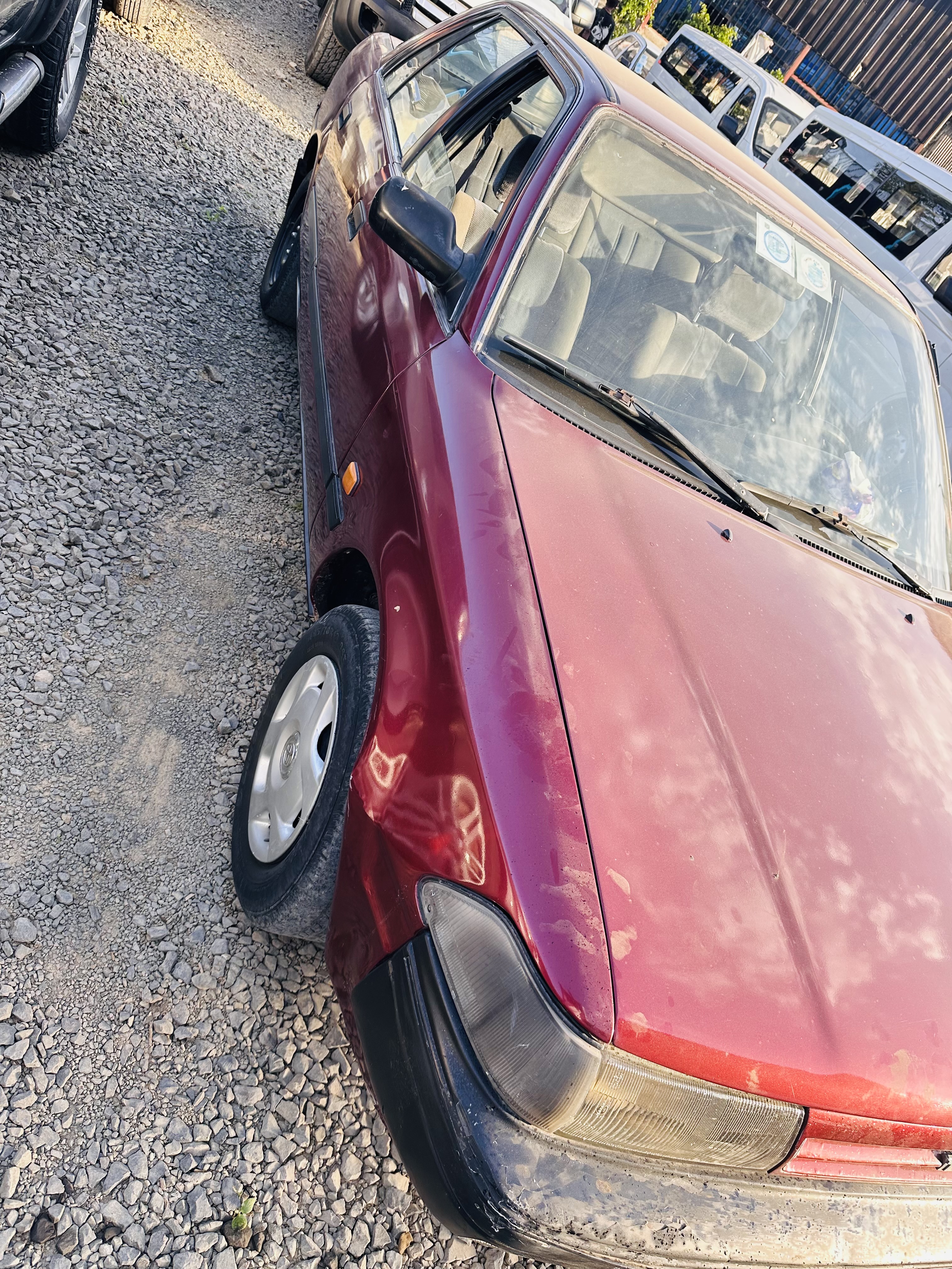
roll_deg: -40.8
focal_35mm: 24
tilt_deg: -31.5
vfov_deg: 71.6
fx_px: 880
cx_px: 476
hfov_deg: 56.8
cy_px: 634
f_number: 1.78
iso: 80
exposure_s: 1/360
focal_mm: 6.86
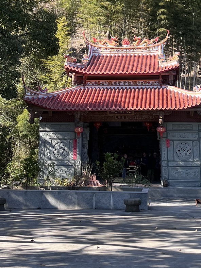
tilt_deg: +17.6
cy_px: -35
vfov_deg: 26.8
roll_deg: +1.3
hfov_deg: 22.2
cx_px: 113
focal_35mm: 66
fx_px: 511
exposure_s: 1/680
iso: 50
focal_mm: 5.1
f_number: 1.6
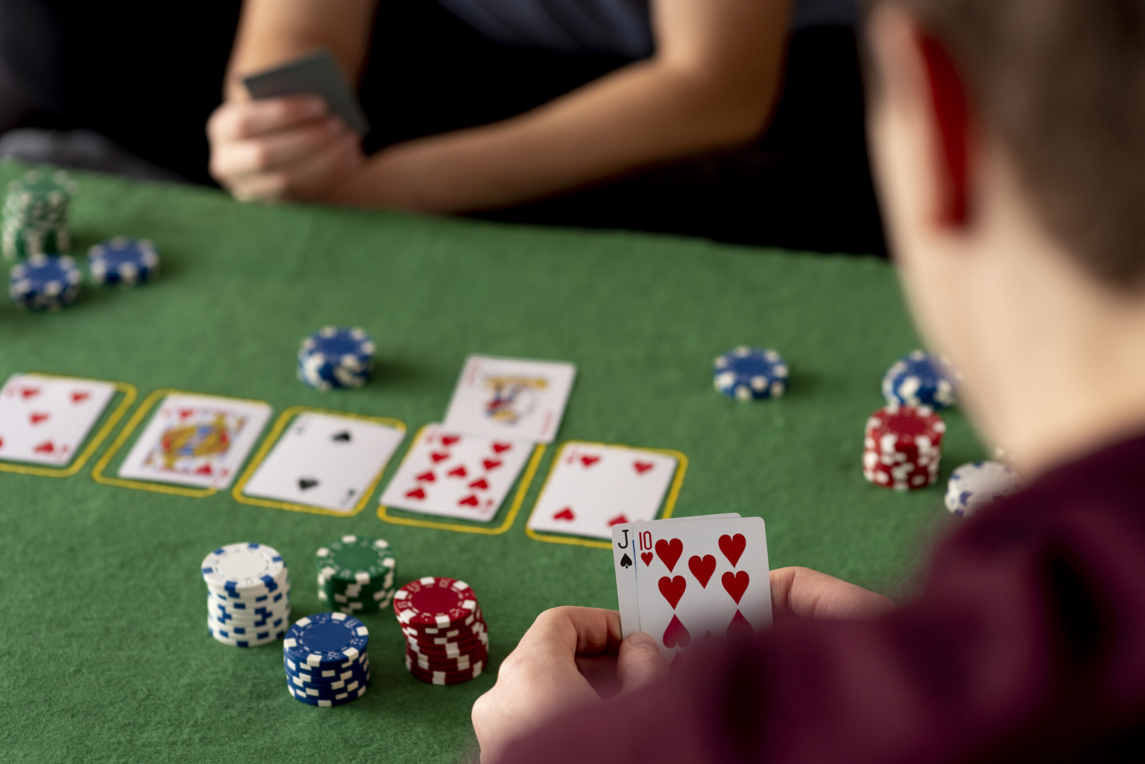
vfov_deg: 16.1
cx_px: 572
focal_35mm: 85
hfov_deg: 23.9
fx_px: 2704
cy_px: 382
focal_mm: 85
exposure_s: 1/200
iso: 500
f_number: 3.2
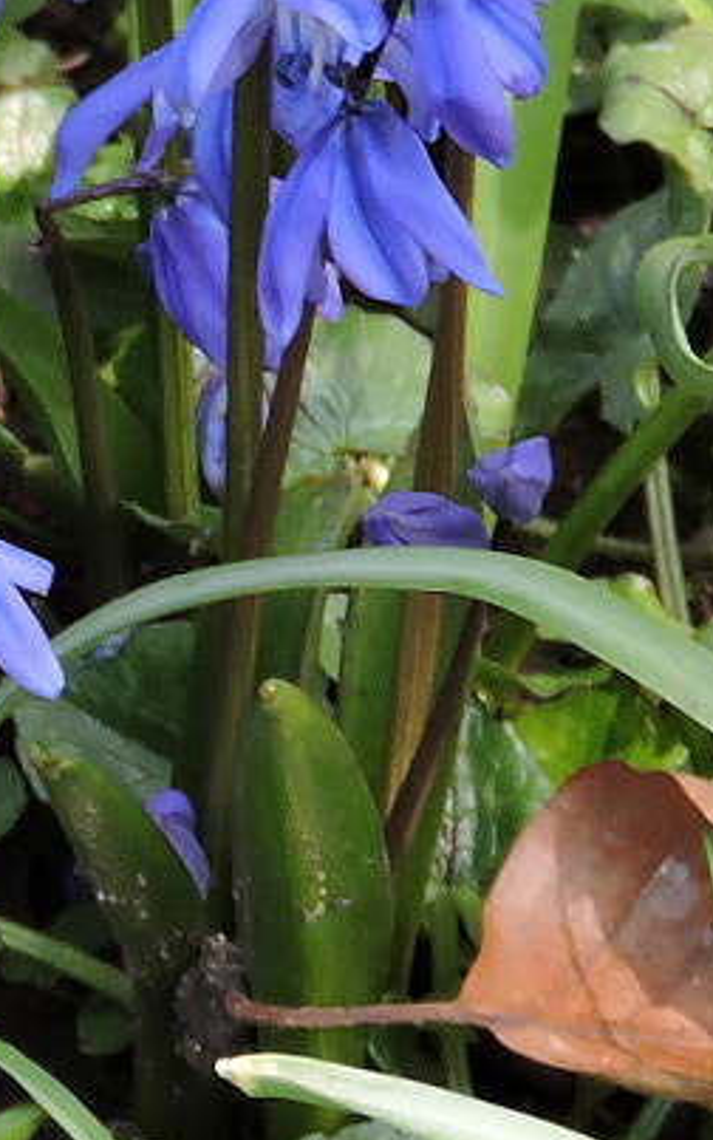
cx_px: -402
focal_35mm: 1157
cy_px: -277
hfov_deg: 1.1
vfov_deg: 1.8
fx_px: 35959
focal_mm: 49.1
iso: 280
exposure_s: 1/200
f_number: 4.7
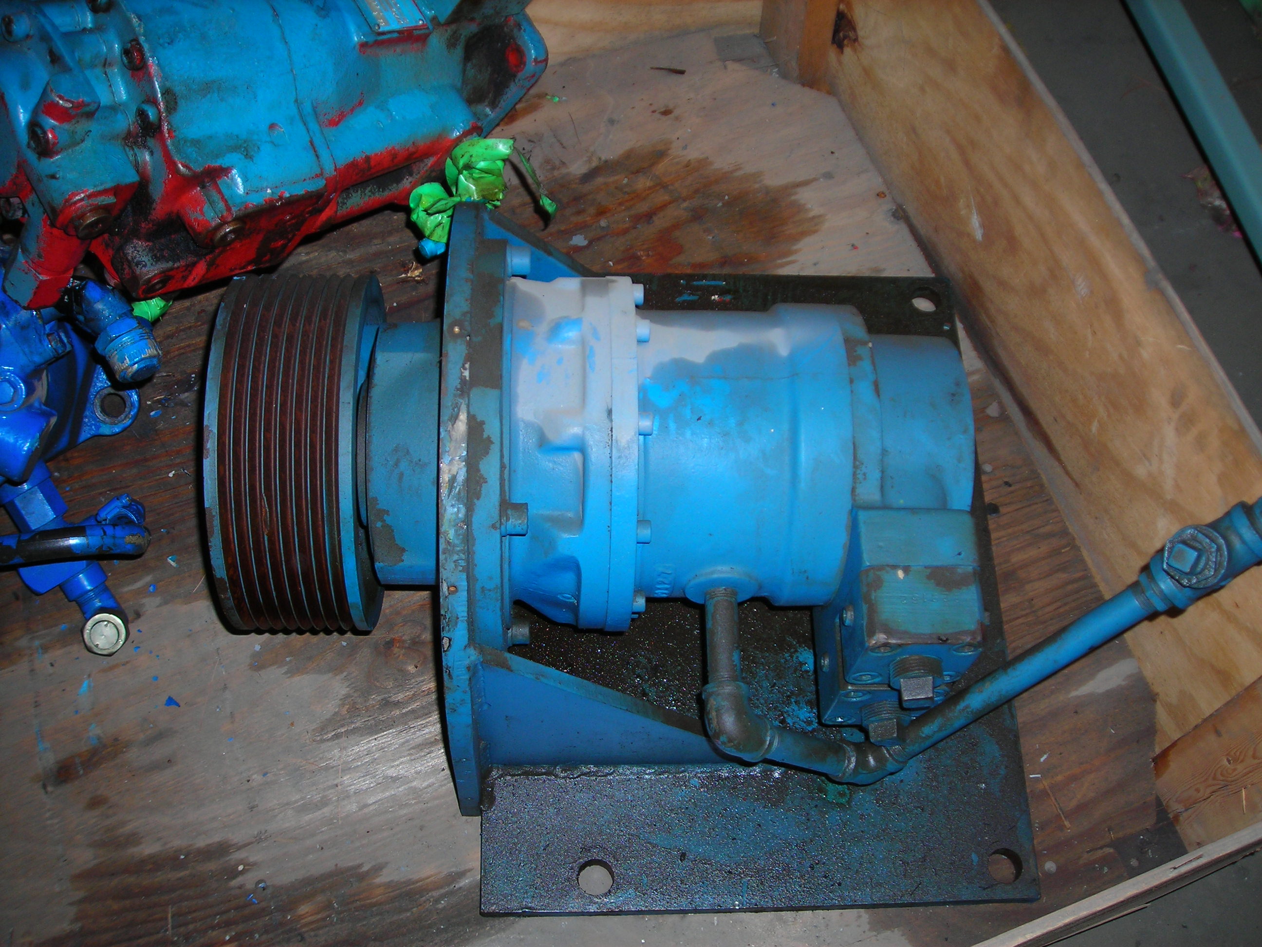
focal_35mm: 38
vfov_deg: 37.7
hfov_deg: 49.0
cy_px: 474
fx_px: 1385
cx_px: 631
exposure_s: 1/60.1
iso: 60
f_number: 3.2
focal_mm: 6.3
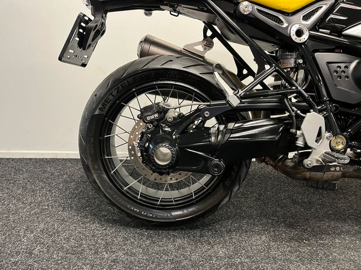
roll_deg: -0.6
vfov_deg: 53.1
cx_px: 180
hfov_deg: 67.3
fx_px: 271
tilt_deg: -16.0
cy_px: 135
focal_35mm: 26
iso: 250
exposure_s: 1/50
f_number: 1.6
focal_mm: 5.1
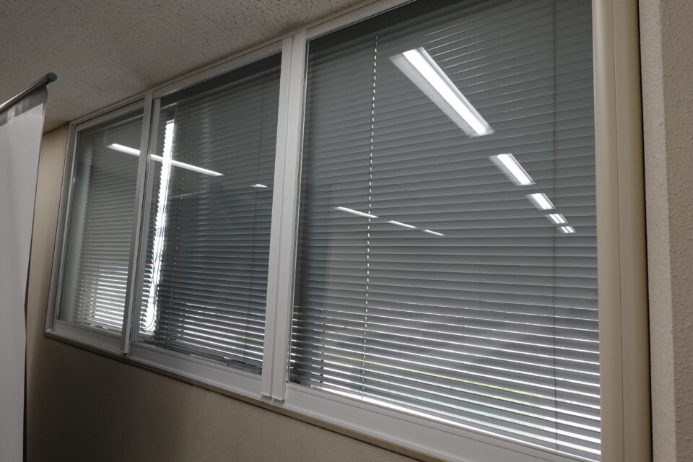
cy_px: 231
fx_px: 385
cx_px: 346
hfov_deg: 84.0
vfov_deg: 61.9
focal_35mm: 20
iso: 320
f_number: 4
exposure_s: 1/80
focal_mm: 7.6
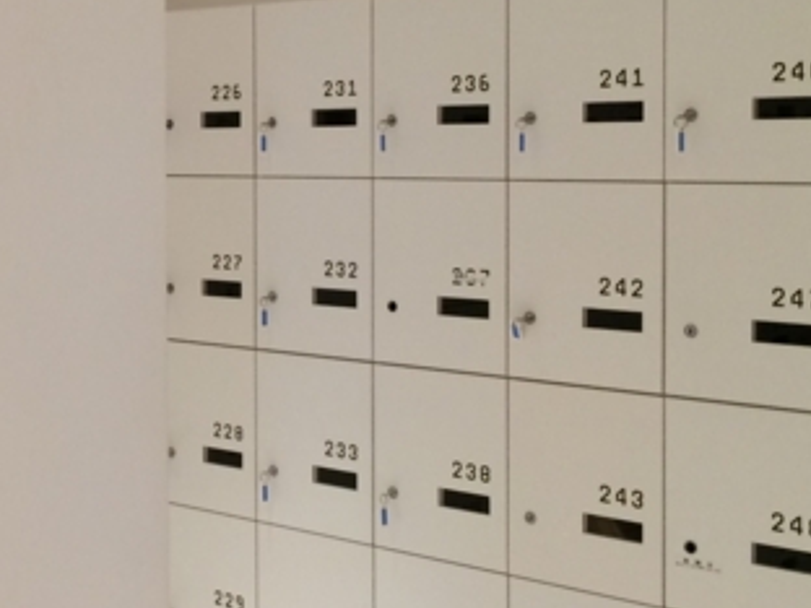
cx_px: -47
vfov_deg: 19.1
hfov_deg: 23.9
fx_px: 1804
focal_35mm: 77
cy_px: 200
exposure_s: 1/33
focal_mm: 4.12
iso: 64
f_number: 2.2
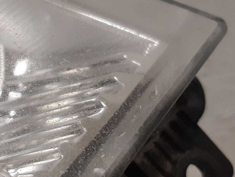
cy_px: 100
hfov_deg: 38.3
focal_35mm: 48
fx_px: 326
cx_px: 50
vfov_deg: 30.2
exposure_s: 1/50
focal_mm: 3.93
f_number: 1.7
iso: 125
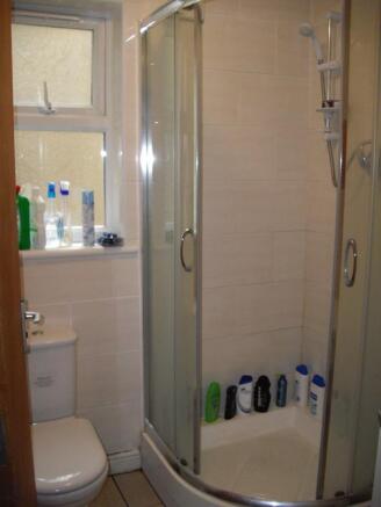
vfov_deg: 49.0
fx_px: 557
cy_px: 254
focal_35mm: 38
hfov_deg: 37.7
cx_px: 190
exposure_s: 1/40
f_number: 2.8
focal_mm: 7.9
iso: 400
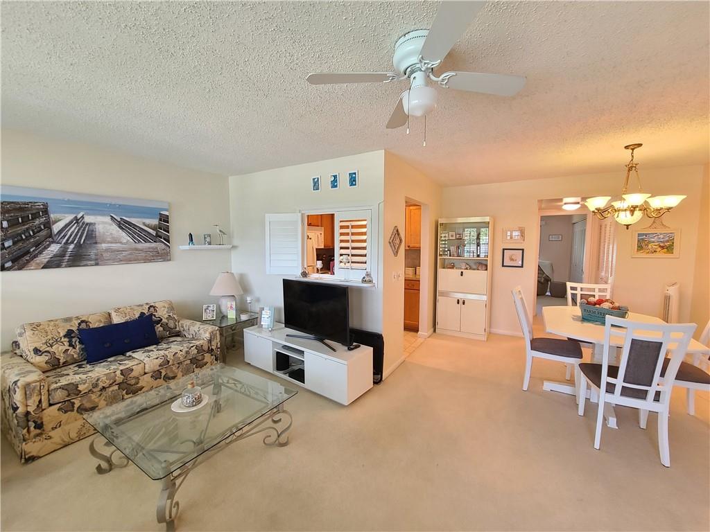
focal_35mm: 13
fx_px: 267
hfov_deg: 106.2
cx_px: 355
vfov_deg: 89.9
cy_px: 266
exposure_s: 1/60
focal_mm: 2.2
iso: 250
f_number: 2.2
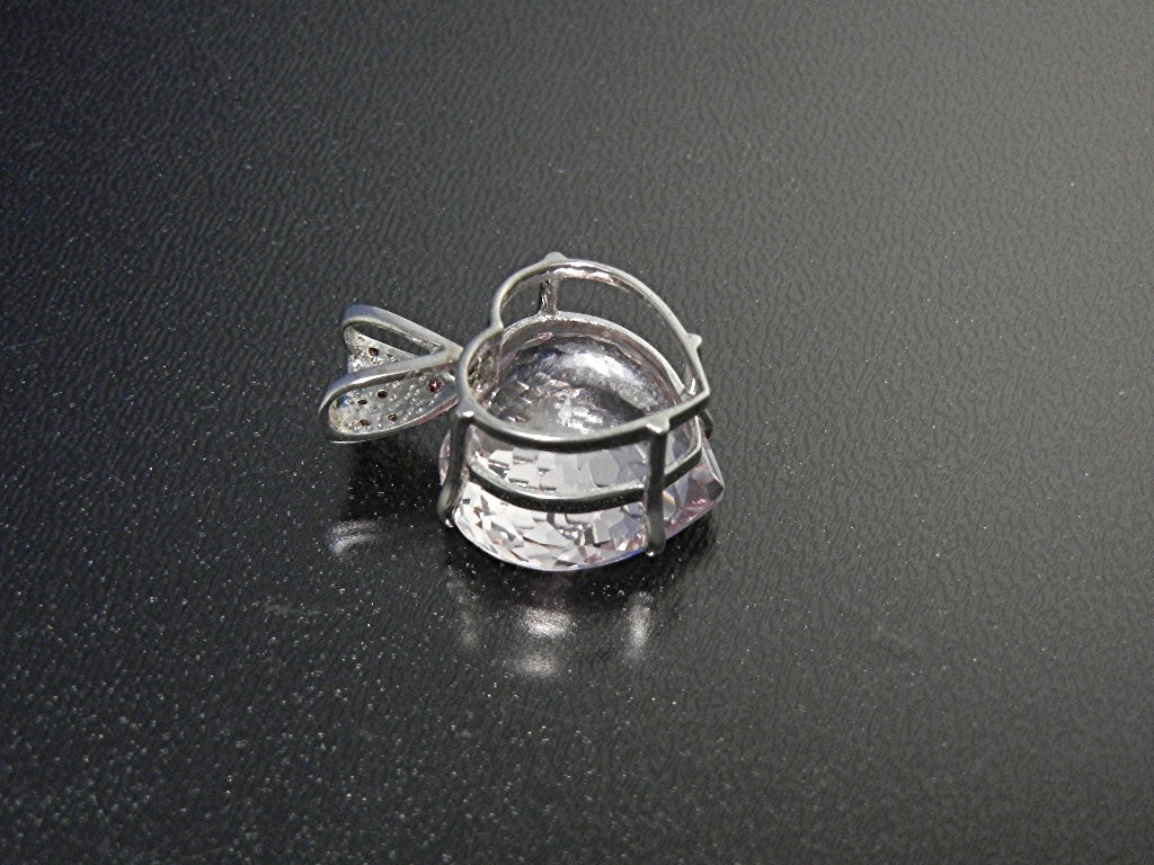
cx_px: 577
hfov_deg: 32.7
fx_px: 1967
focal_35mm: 59
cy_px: 432
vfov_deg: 24.8
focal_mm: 10.6
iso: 800
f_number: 8
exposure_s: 1/30
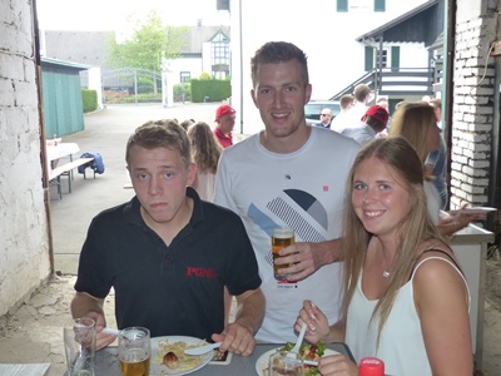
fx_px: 521
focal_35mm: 36
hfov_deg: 51.4
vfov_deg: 39.7
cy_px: 188
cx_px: 250
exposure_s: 1/60
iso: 200
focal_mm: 6.4
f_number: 2.8
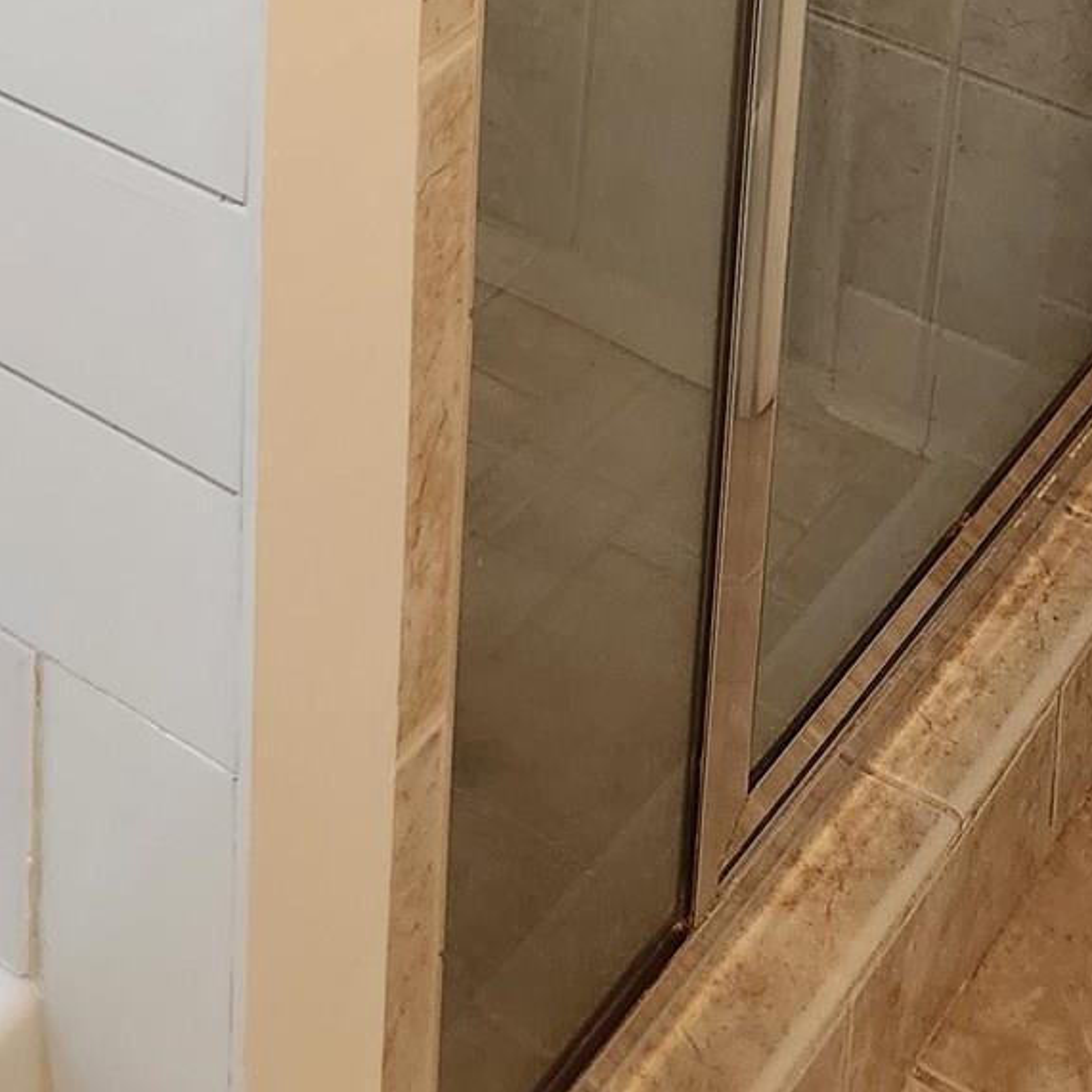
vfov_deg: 17.6
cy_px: -803
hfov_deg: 20.9
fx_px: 2927
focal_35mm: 82
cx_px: 212
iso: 320
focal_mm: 5.4
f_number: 1.8
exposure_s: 1/120
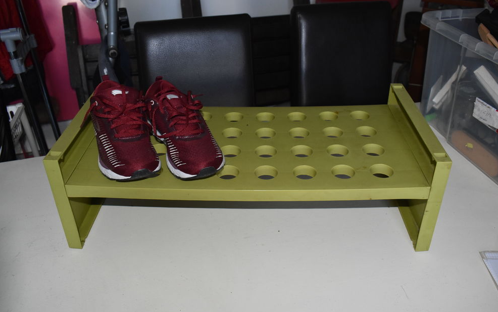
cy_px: 160
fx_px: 421
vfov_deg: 40.6
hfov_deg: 61.2
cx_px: 252
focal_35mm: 31
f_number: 7.1
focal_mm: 20
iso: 1800
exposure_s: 1/200
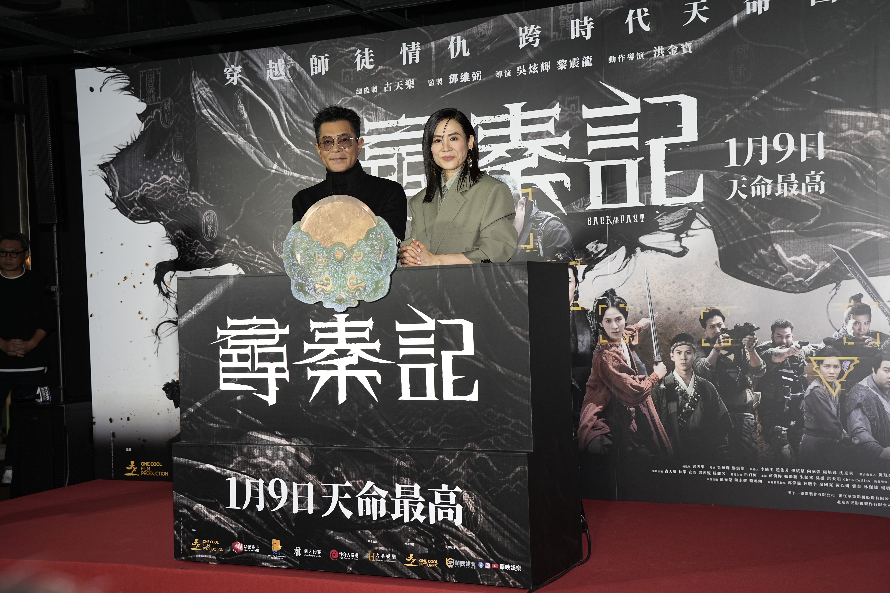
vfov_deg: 28.6
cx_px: 445
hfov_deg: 41.9
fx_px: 1162
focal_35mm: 47
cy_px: 296
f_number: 4.5
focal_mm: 47
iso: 1000
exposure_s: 1/200
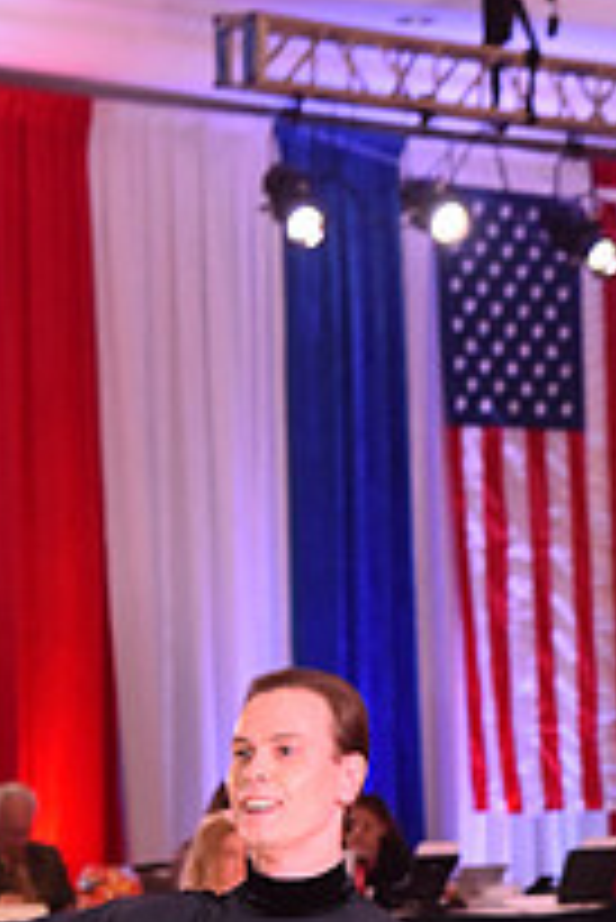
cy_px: 1277
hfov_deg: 7.3
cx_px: 582
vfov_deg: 10.7
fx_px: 4791
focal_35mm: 187
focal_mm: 66
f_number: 5
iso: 2500
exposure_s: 1/250
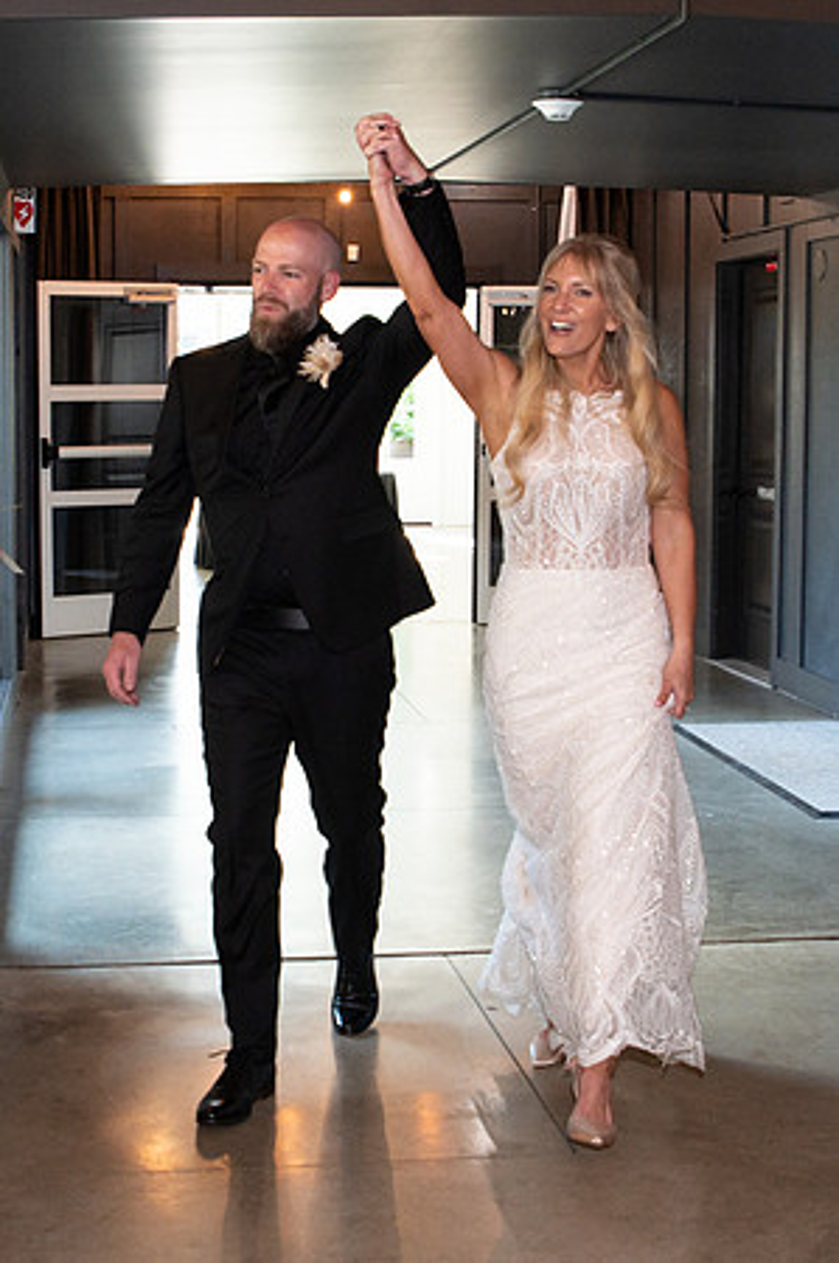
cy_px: 604
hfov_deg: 23.9
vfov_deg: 35.5
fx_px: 1973
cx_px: 283
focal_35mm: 56
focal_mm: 24
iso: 1000
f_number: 5
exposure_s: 1/125
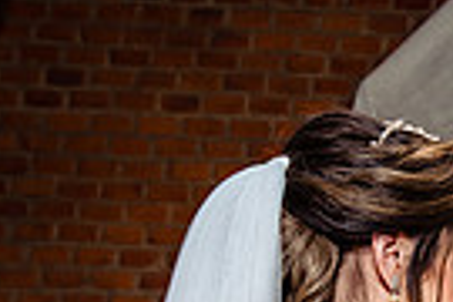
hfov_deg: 11.0
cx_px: 624
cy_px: 364
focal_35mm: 181
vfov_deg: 7.5
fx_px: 2277
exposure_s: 1/200
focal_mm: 42
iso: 800
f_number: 5.6
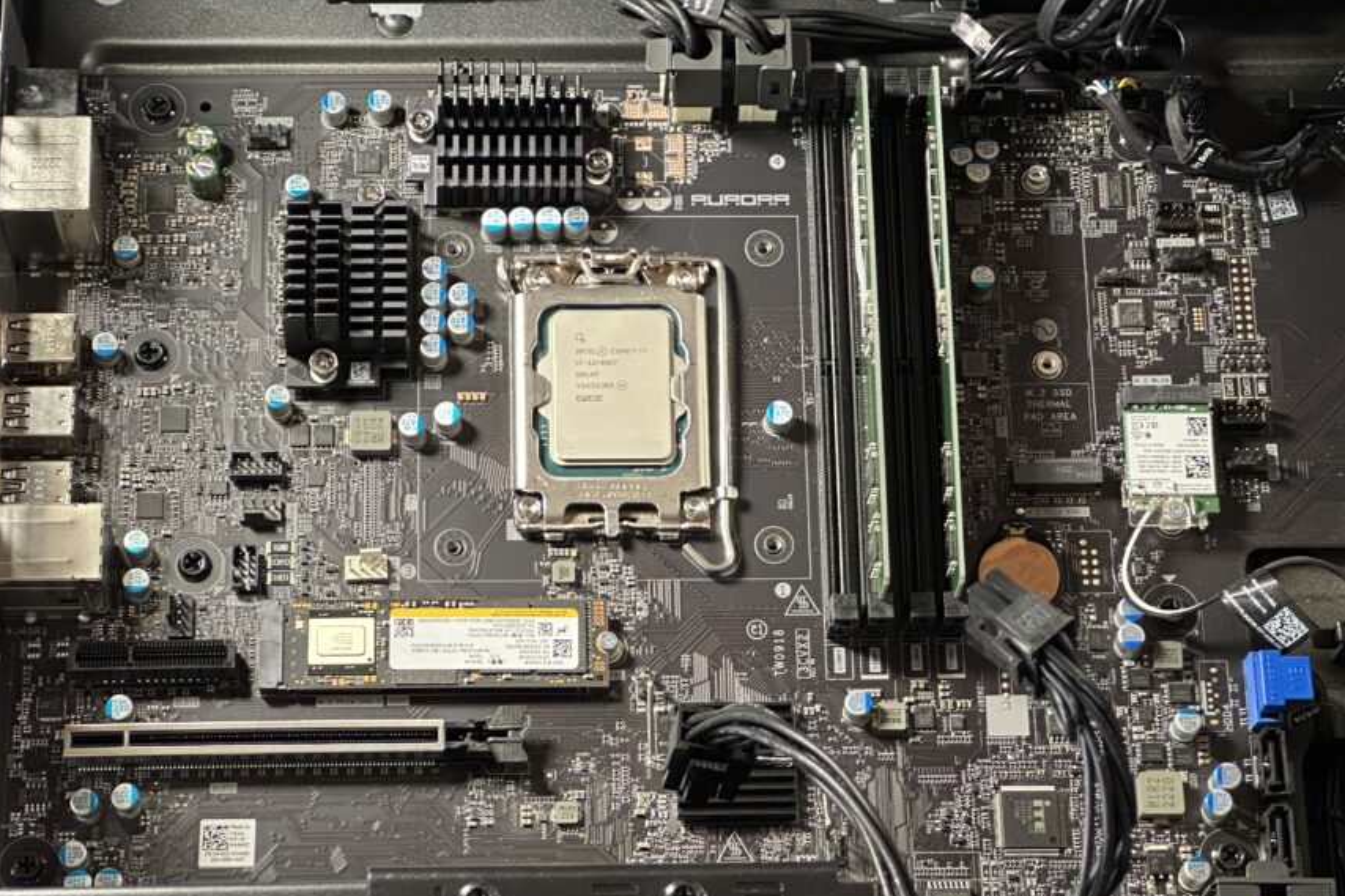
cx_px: 641
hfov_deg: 21.2
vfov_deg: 14.2
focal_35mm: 96
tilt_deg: -68.0
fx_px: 3586
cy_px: 365
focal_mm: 9
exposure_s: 1/50
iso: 500
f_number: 2.8
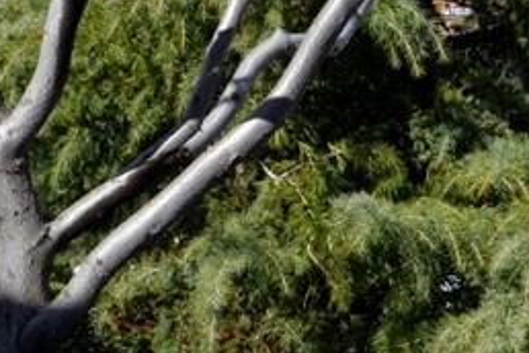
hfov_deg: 10.7
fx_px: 2821
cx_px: 347
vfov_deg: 7.2
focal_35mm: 192
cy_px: 183
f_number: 8
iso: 100
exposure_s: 1/250
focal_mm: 22
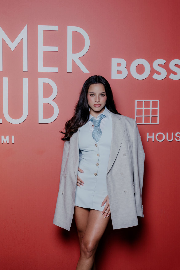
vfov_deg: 41.1
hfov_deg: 28.1
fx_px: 360
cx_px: 90
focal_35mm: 48
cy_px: 135
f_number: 7.1
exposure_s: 1/125
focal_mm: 48
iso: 800
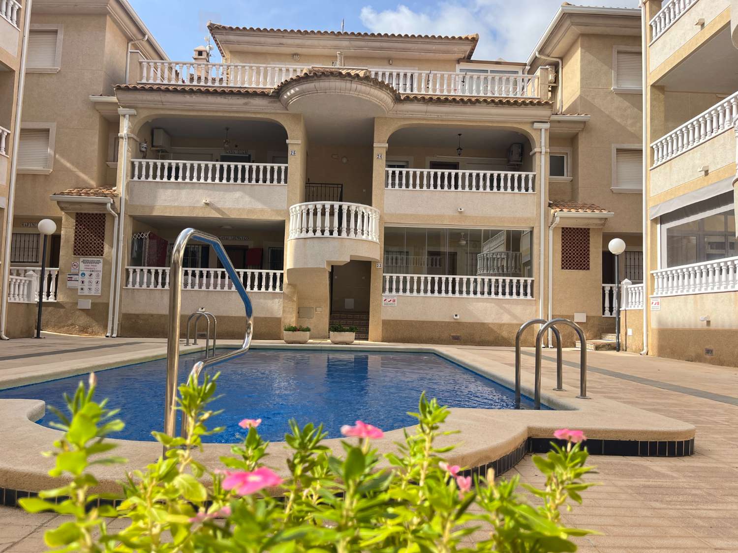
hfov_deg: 67.3
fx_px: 554
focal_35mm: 26
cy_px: 276
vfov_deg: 53.1
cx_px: 369
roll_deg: -0.4
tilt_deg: +3.7
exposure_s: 1/1957
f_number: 1.6
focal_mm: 5.1
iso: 50
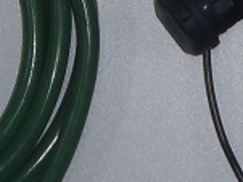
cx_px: 203
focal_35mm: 238
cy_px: -64
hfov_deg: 8.3
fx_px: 1669
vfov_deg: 6.2
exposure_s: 1/40
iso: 100
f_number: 4.1
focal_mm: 6.53
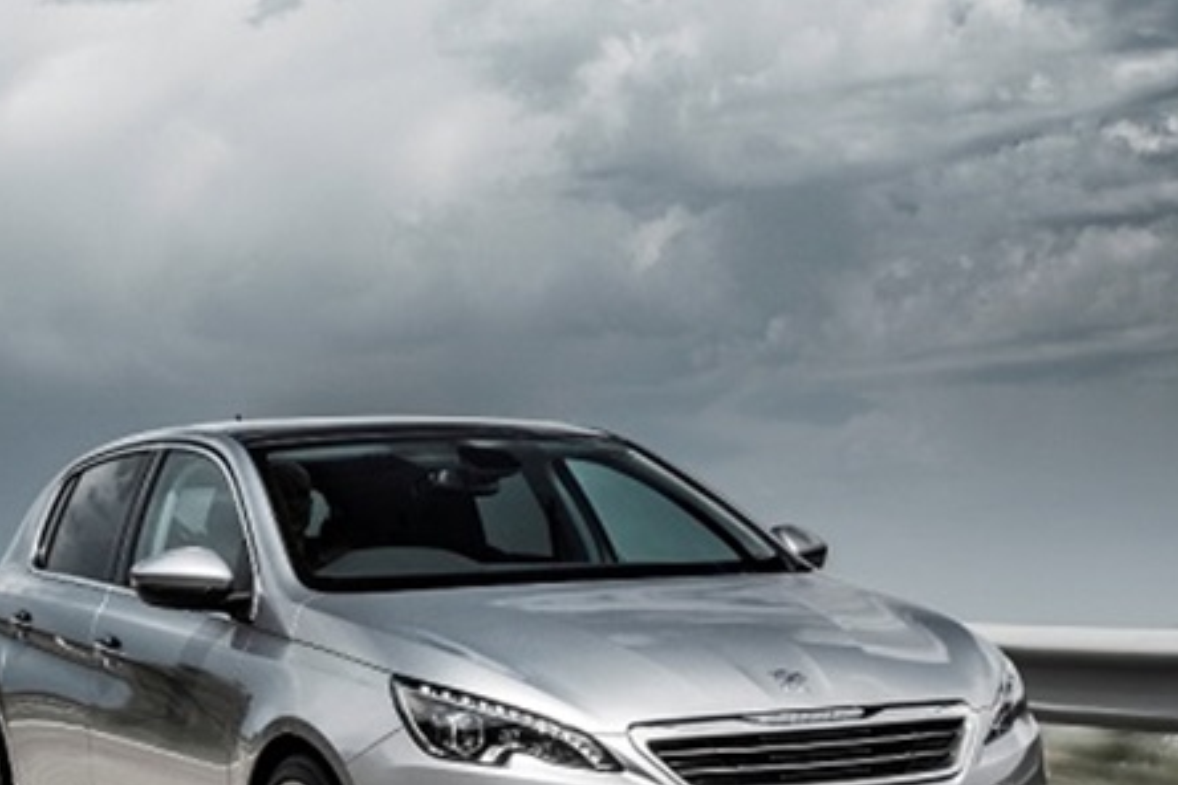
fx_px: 2650
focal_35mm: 81
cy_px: 530
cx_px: 456
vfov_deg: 16.8
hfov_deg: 25.0
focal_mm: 48
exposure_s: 1/15
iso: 100
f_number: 18
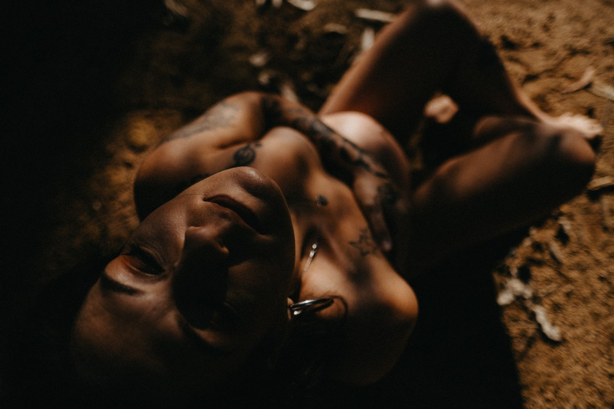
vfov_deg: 53.1
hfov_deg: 73.7
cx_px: 307
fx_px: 409
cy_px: 204
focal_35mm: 24
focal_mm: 16
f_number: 1.4
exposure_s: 1/8000
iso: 160
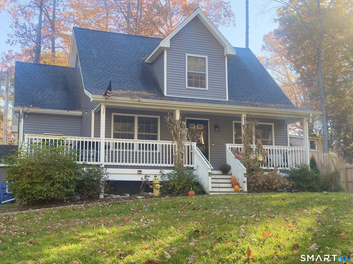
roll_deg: +0.4
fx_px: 489
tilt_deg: +9.7
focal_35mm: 48
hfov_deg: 39.7
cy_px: 132
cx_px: 176
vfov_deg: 30.3
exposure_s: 1/429
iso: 100
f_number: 1.78
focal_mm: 6.76
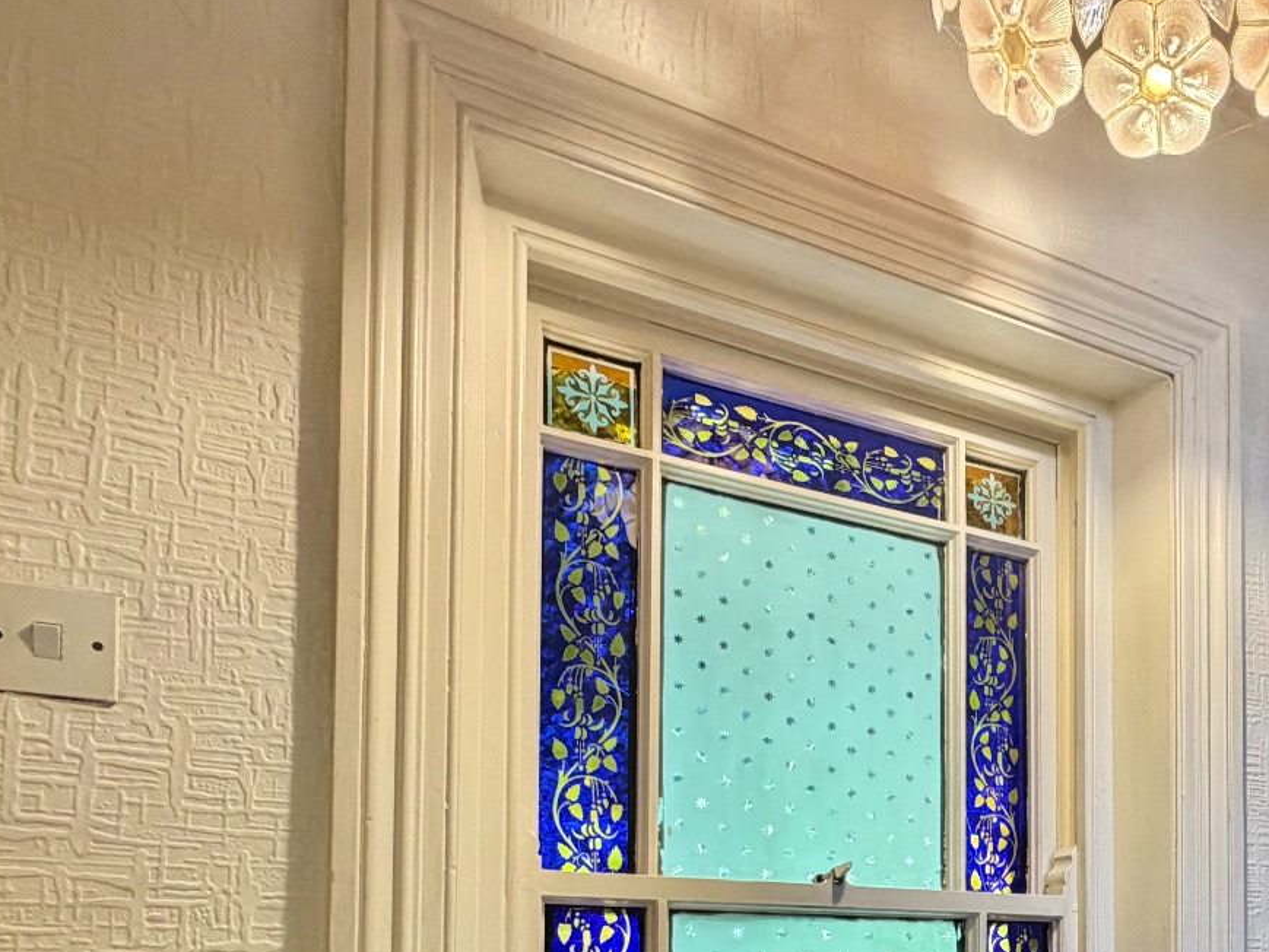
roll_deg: +0.5
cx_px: 1084
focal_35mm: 33
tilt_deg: +2.4
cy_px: 949
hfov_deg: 50.6
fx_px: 1210
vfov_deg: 38.3
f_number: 2.2
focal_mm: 2.22
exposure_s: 1/121
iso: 200
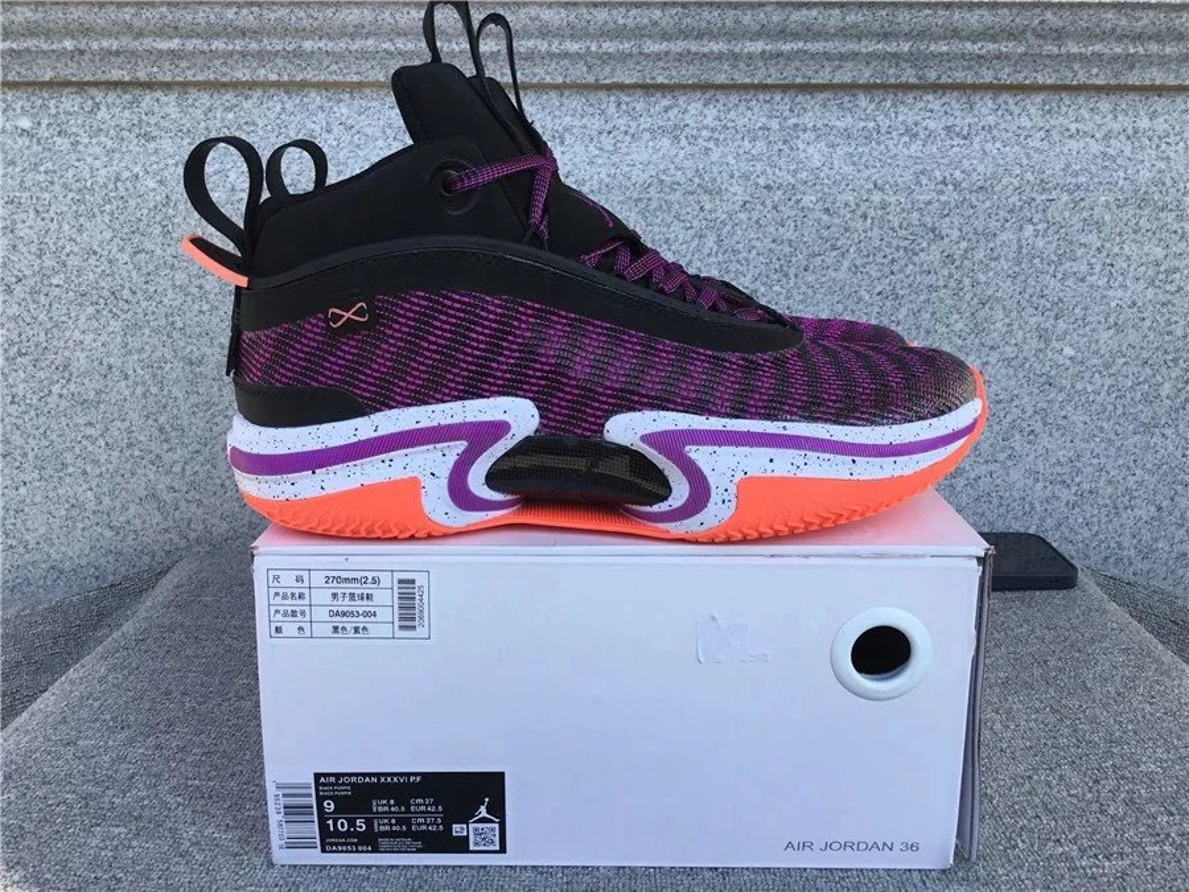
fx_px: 1065
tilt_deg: -14.2
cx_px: 594
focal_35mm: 31
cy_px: 446
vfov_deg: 45.4
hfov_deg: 58.4
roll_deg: +0.4
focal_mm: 3.3
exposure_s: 1/466
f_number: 2.4
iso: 25
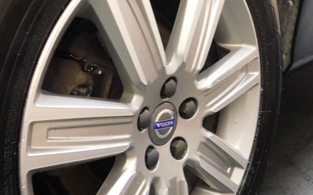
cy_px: 111
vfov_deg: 25.3
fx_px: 435
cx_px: 209
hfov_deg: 39.1
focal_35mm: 51
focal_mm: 4
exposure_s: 1/8
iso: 500
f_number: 3
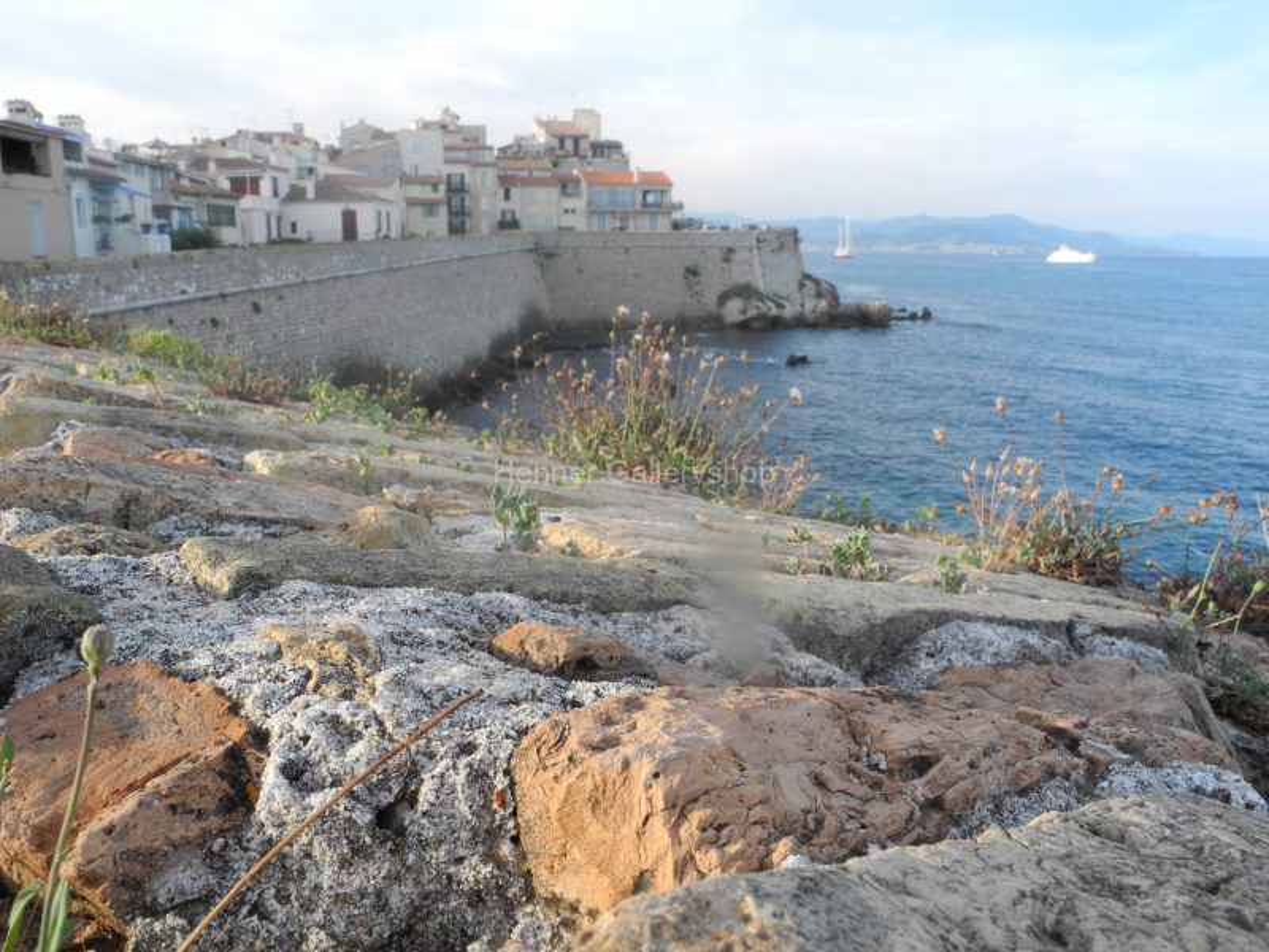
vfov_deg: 49.7
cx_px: 634
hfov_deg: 63.4
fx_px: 1026
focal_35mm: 28
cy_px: 476
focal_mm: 6
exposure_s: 1/64.5
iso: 100
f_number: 8
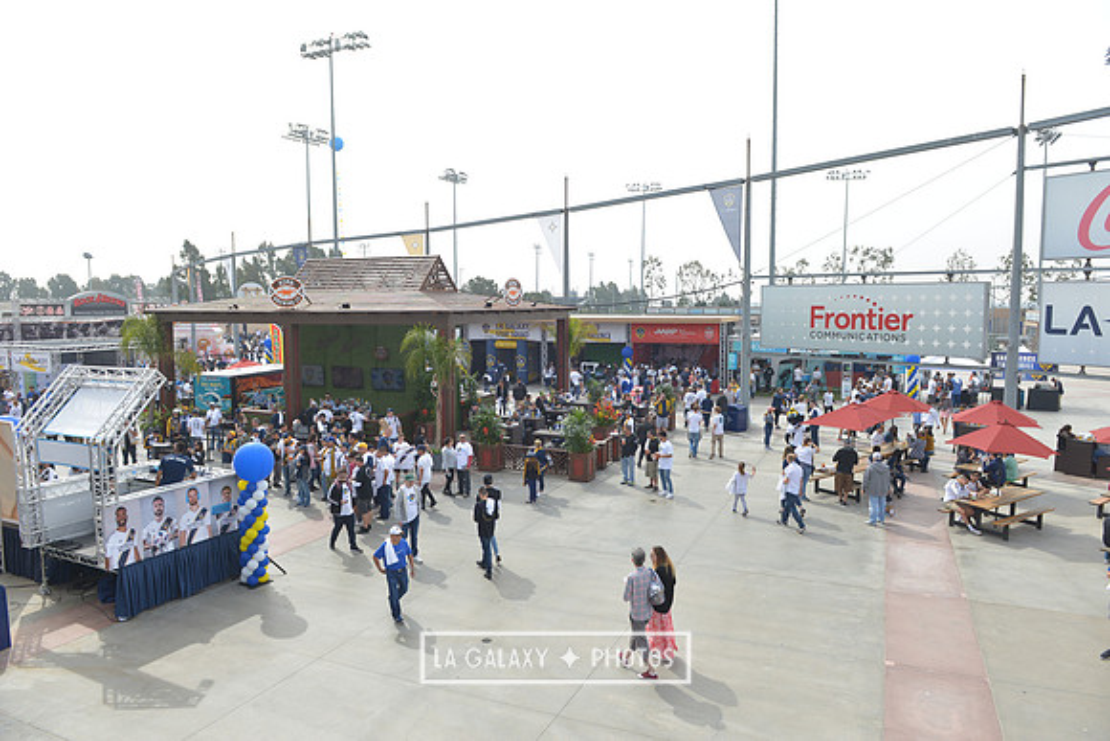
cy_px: 370
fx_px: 740
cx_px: 555
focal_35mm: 24
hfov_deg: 73.7
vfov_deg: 53.2
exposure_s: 1/640
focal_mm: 24
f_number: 5.6
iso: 200
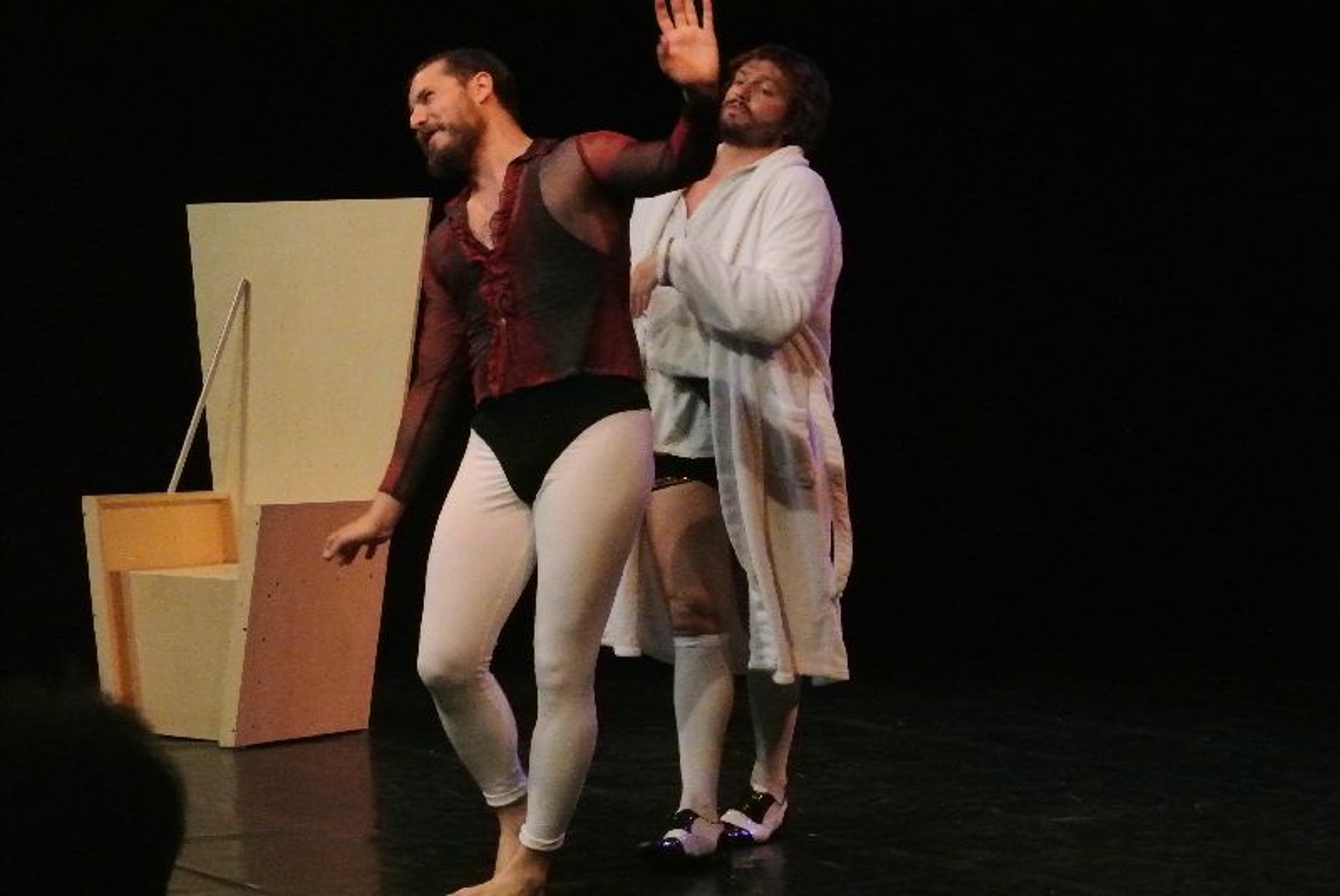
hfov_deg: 23.6
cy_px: 448
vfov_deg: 15.9
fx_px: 3204
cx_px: 670
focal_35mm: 86
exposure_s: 1/100
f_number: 9
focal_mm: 31.9
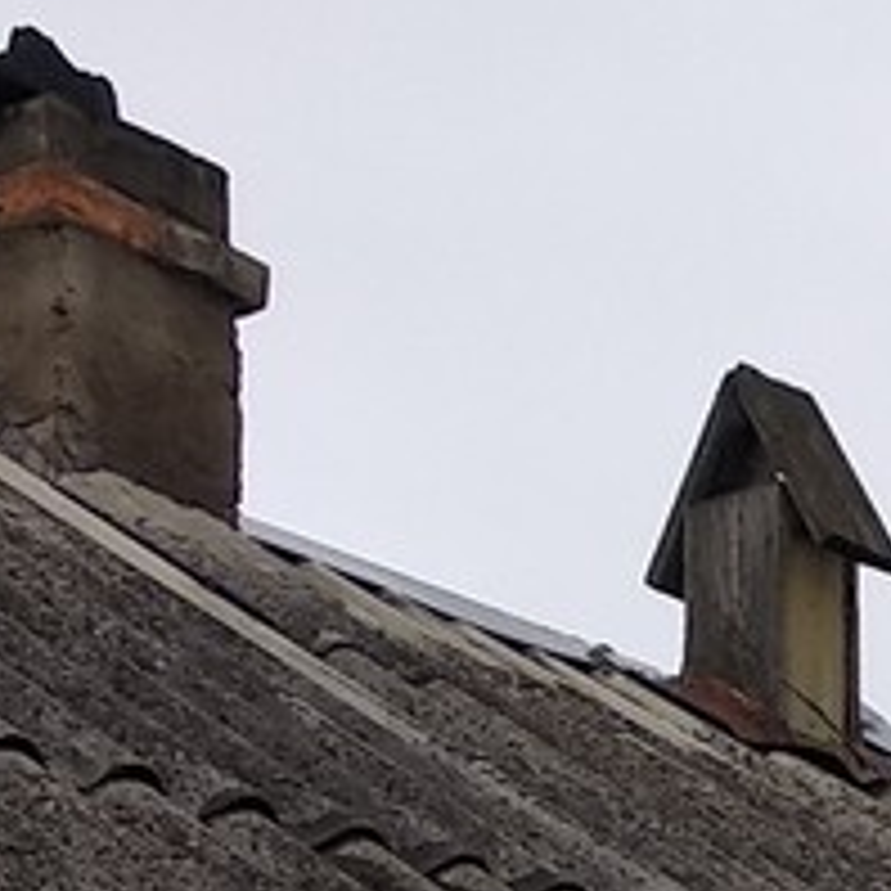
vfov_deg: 9.9
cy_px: 1665
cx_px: 1737
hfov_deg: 9.8
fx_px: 4863
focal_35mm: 167
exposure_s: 1/226
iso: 100
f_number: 2.2
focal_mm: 3.81
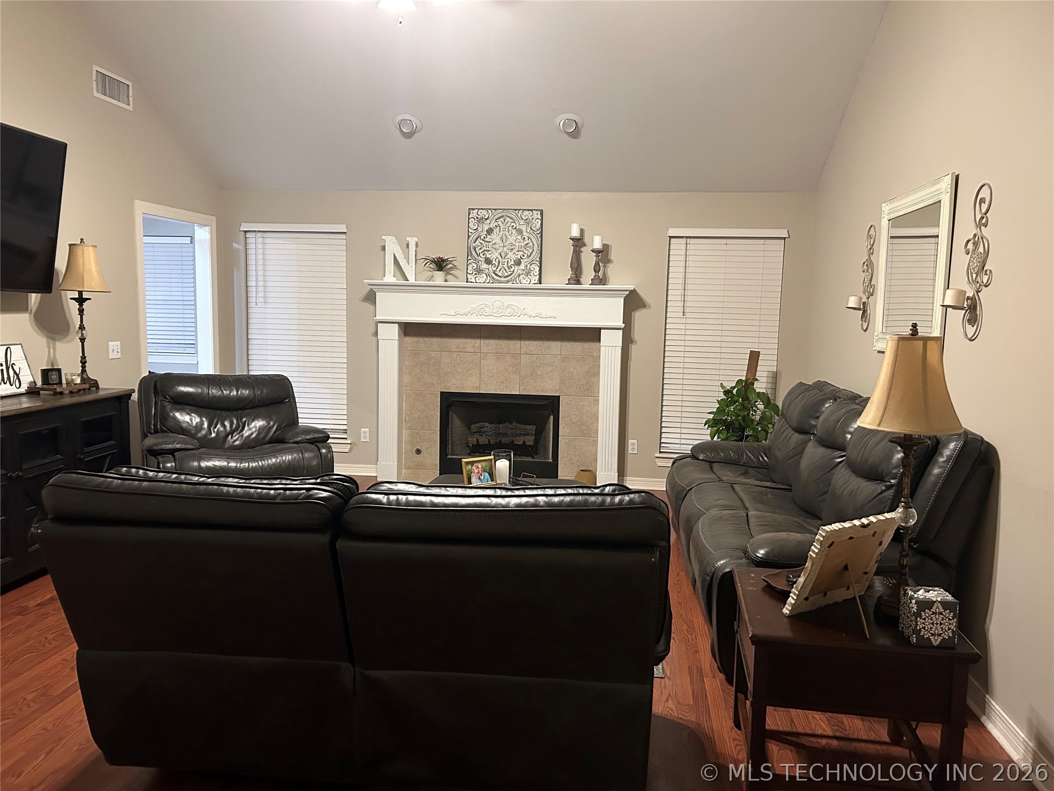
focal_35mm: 26
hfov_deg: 67.3
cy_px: 396
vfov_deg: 53.1
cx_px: 527
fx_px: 792
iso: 500
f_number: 1.5
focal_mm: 5.7
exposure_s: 1/40
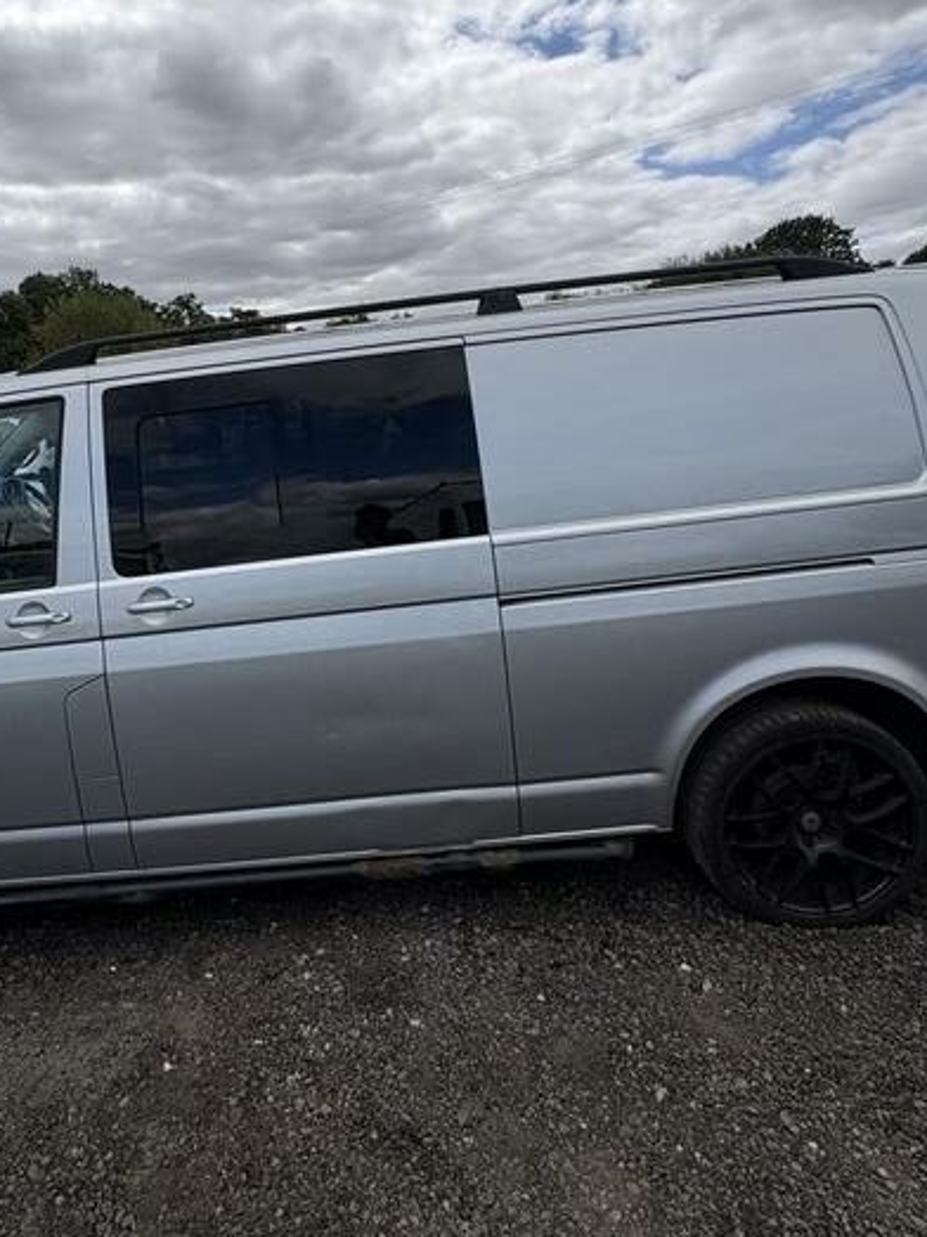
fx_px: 857
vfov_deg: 70.5
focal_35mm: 24
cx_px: 307
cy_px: 466
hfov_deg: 55.6
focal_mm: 2.22
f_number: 2.2
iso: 50
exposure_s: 1/3106
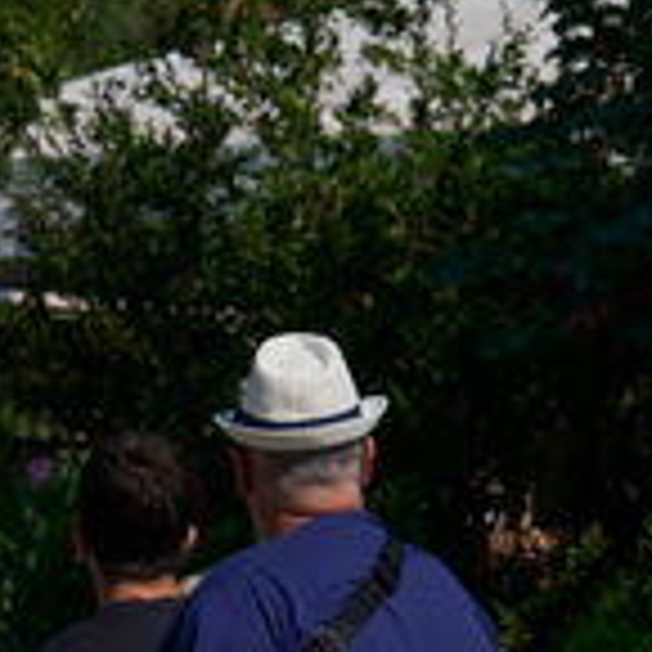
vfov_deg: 5.7
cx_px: 1255
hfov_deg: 5.6
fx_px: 6521
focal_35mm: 306
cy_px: 207
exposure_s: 1/500
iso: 50
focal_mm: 51
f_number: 6.3
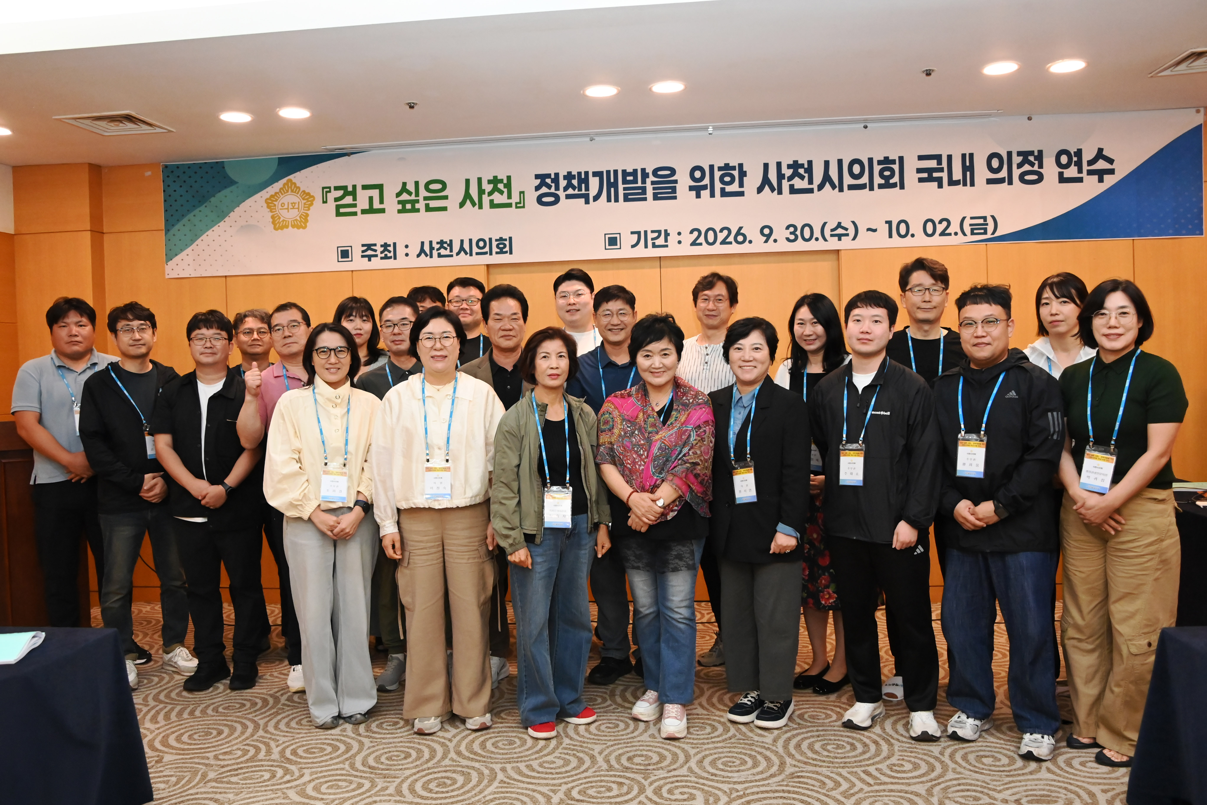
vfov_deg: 46.4
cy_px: 402
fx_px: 939
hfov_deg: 65.5
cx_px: 604
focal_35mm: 28
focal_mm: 28
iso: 8000
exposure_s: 1/160
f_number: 5.6
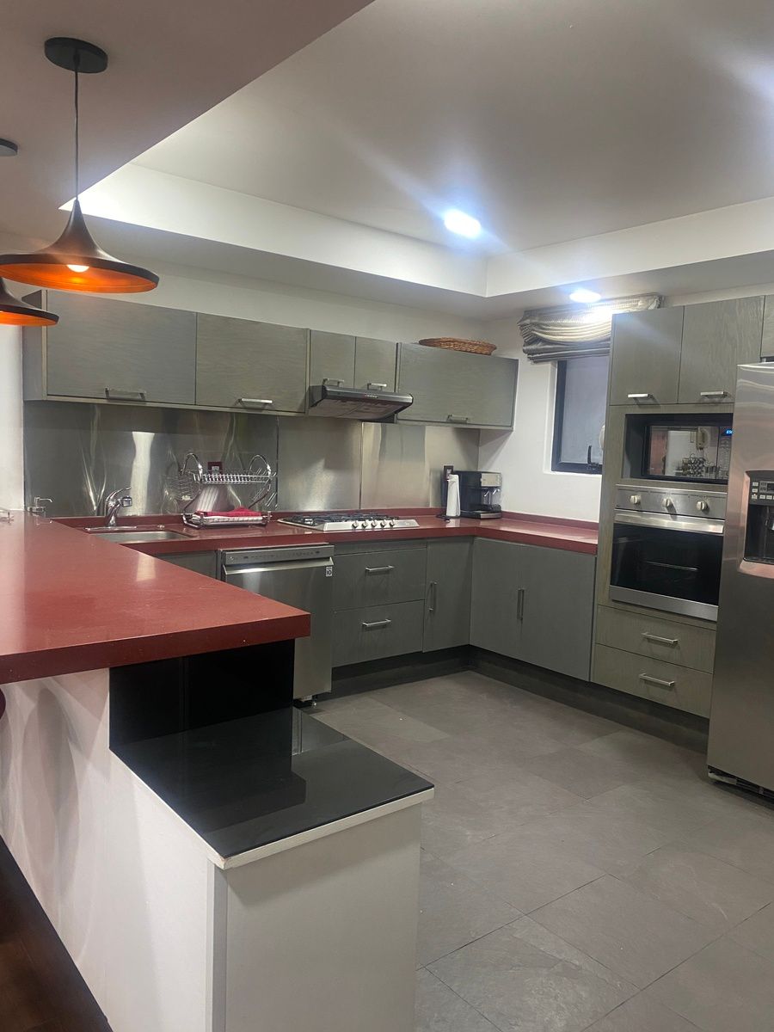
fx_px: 775
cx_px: 387
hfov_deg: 53.1
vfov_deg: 67.3
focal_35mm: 26
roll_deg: -2.2
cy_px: 516
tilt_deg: -4.1
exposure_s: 1/60
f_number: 1.8
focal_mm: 4.25
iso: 250
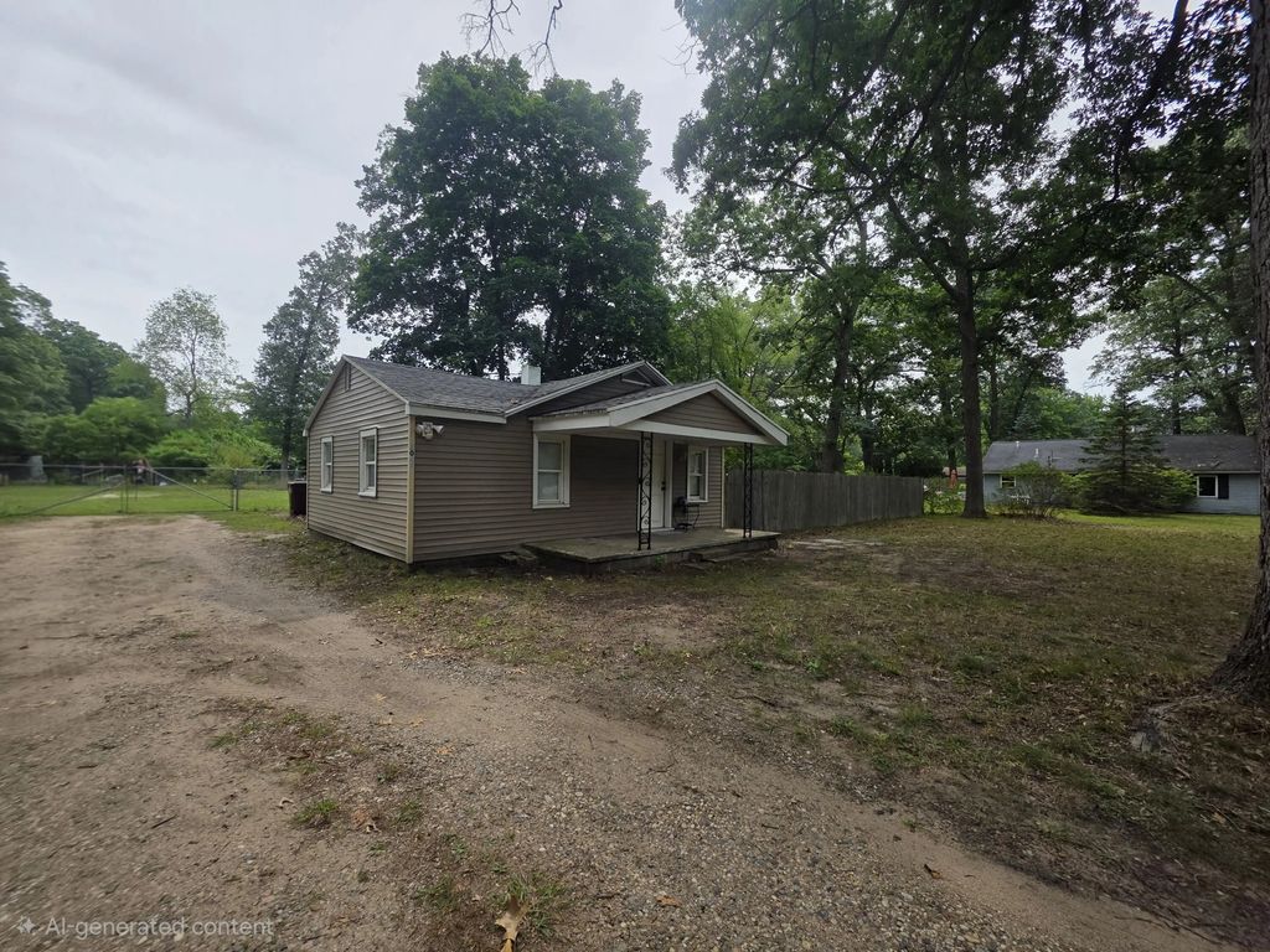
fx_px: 477
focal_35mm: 13
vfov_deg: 89.9
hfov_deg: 106.2
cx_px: 635
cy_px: 476
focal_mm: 2.2
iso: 40
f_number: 1.9
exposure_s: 1/1667
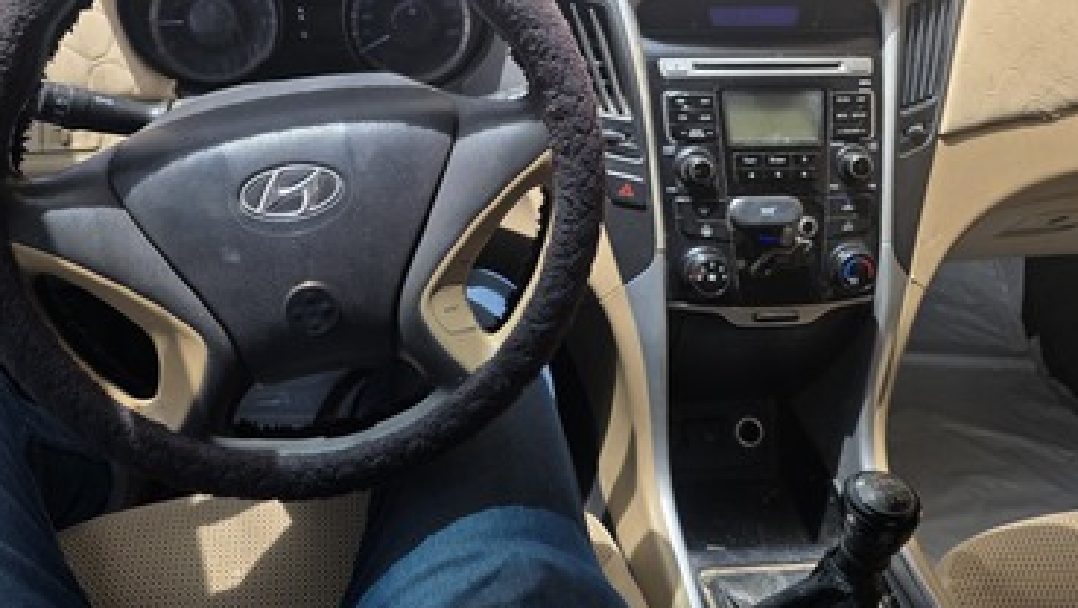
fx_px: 887
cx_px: 492
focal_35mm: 31
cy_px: 171
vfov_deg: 37.1
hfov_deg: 62.5
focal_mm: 6.3
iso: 80
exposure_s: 1/3891
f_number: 1.7
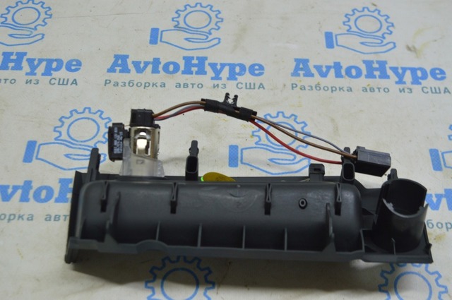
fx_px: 640
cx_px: 226
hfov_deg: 38.9
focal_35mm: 51
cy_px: 150
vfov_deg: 26.4
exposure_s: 1/40
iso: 400
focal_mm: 34
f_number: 5.6
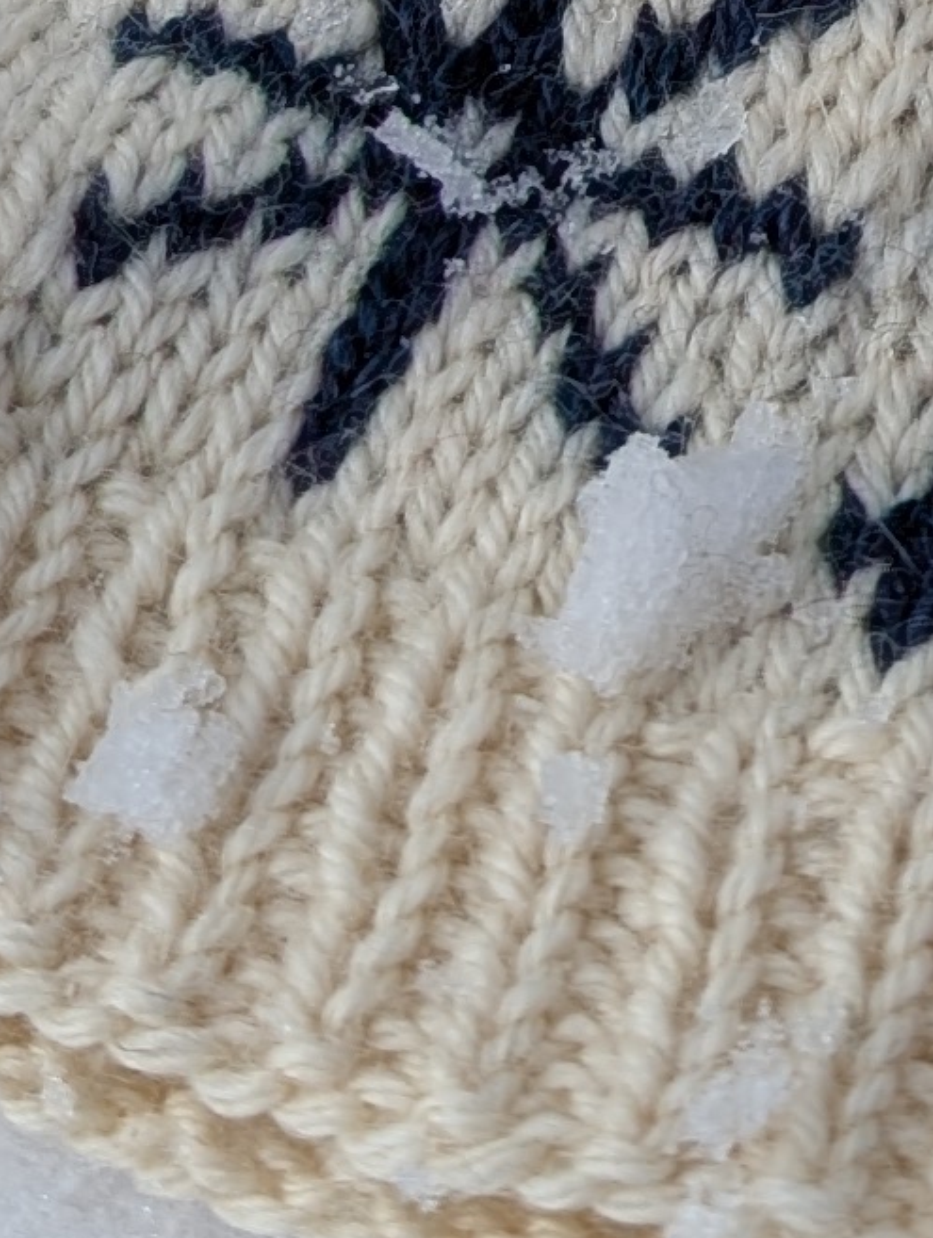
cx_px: 1250
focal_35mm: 149
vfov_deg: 12.0
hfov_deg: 9.8
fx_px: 5339
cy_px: -1116
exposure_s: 1/775
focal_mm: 6.9
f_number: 1.68
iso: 25
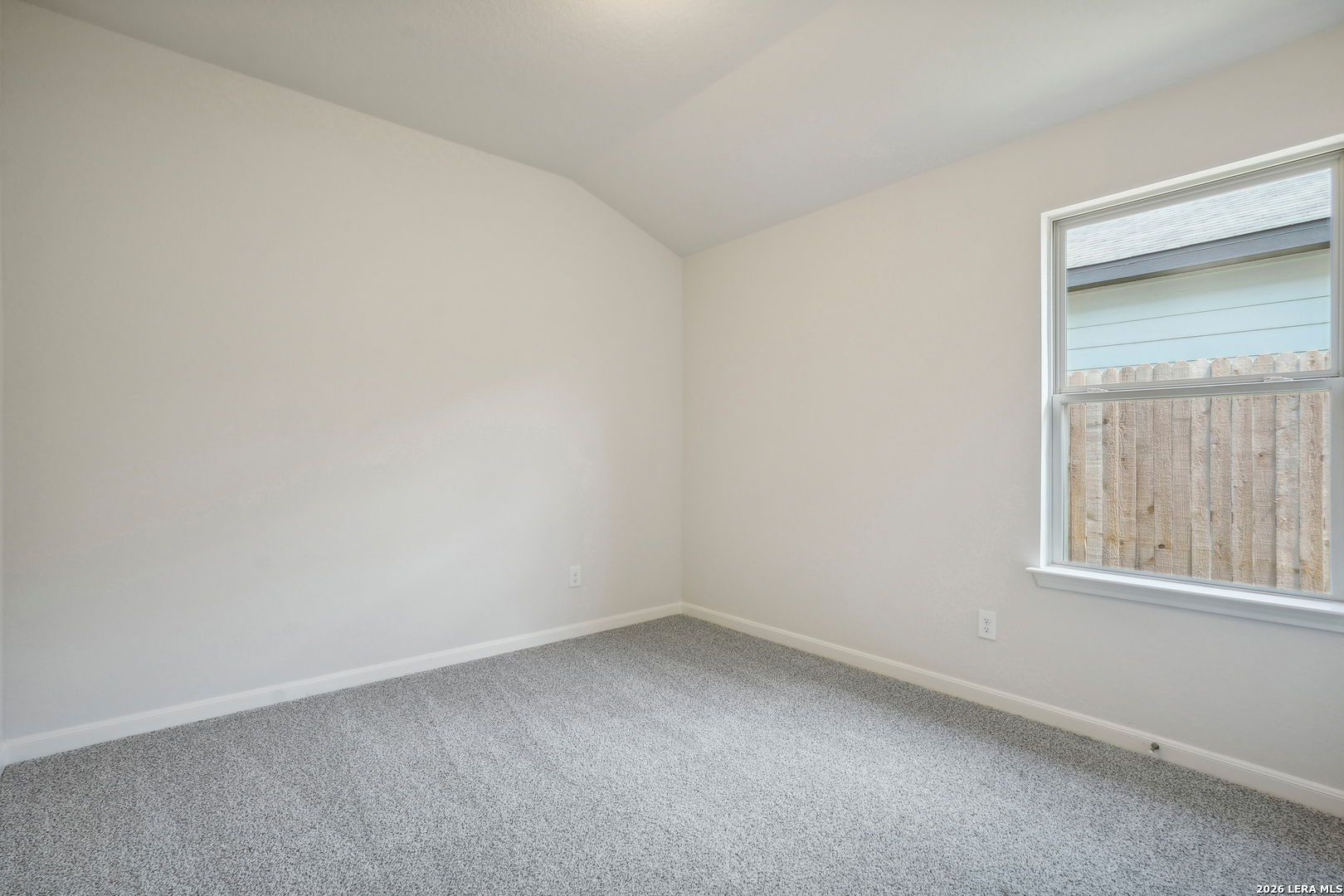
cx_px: 672
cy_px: 448
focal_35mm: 16
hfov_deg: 96.7
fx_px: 597
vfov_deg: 73.7
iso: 400
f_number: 8
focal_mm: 16
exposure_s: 1/25
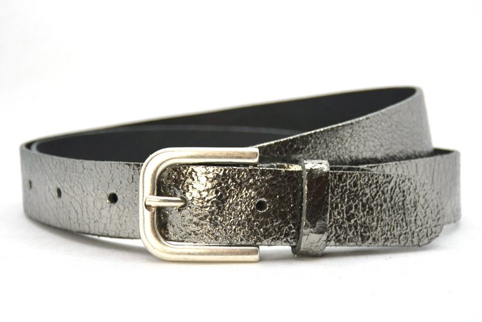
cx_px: 241
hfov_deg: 33.4
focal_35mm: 60
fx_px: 804
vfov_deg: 22.6
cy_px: 161
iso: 100
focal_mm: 40
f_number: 4.5
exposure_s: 1/80
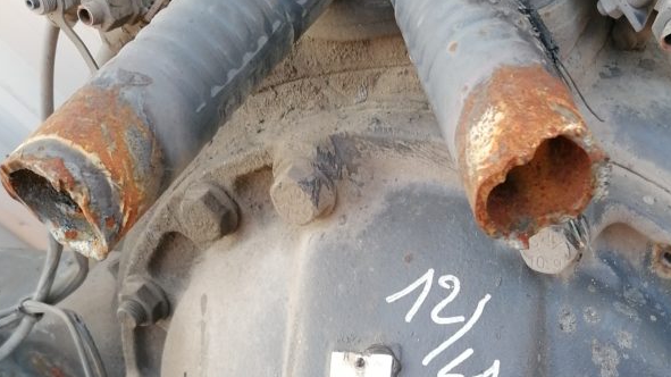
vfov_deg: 21.7
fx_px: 907
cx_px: 428
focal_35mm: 51
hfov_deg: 40.3
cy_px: 459
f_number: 1.8
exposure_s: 1/100
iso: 100
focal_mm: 4.75
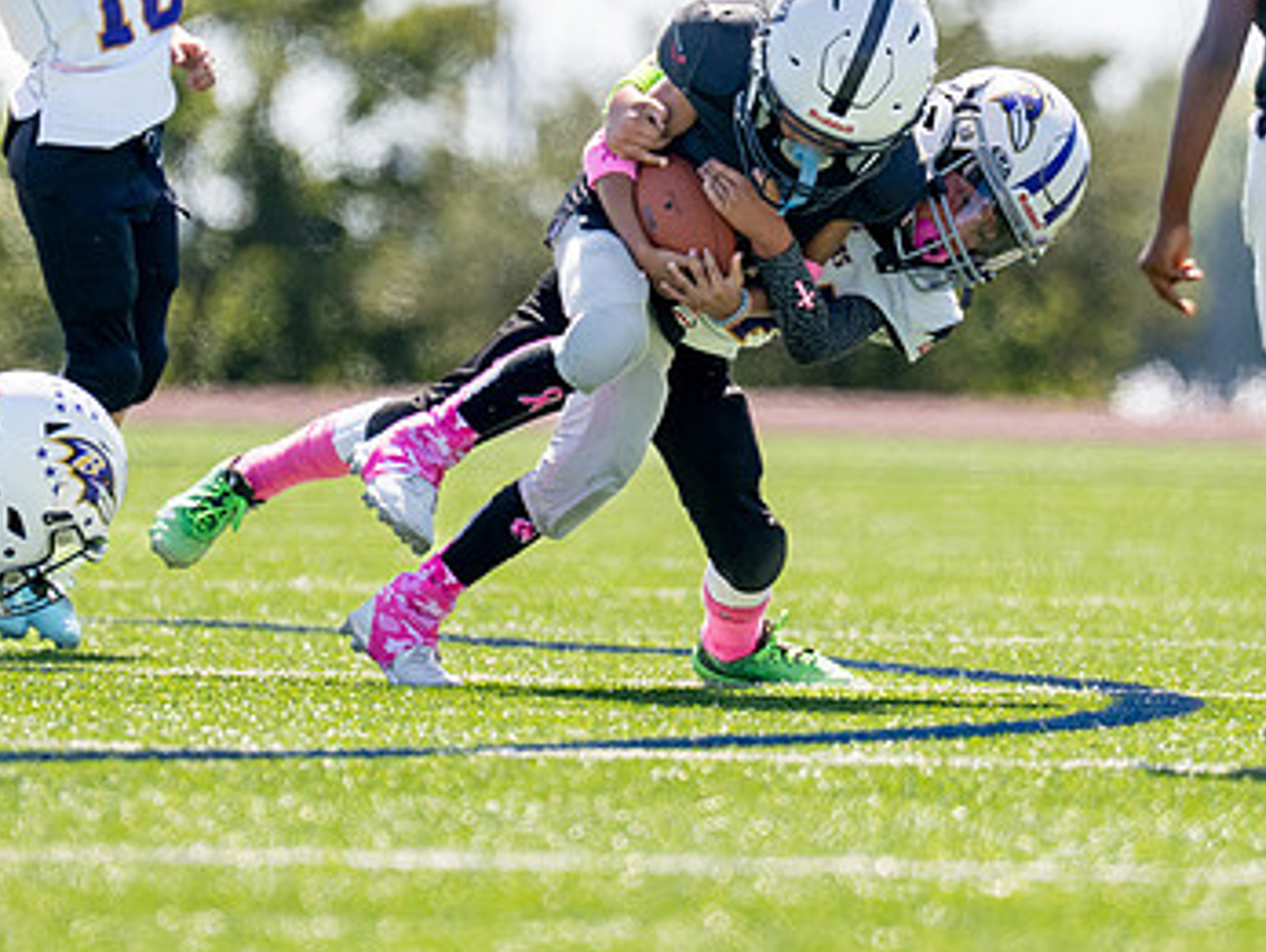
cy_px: 254
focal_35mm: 569
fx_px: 20831
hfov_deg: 3.5
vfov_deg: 2.6
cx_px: 645
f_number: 2.8
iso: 250
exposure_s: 1/3200
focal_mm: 200
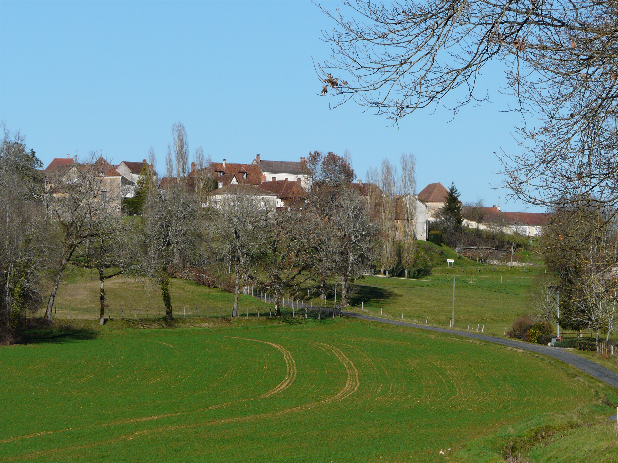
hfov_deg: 10.2
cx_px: 309
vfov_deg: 7.7
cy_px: 232
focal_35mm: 193
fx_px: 3446
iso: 100
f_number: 7.1
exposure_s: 1/500
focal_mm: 31.7
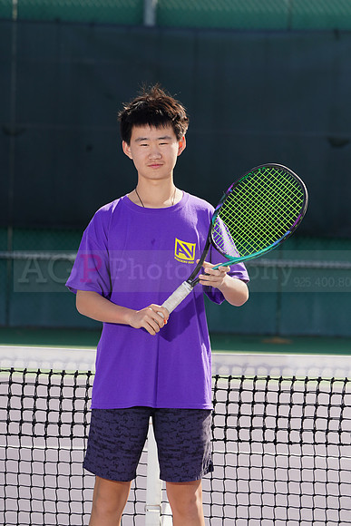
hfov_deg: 6.0
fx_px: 3347
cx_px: 176
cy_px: 263
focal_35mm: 229
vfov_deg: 9.0
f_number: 8
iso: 100
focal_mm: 229
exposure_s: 1/250
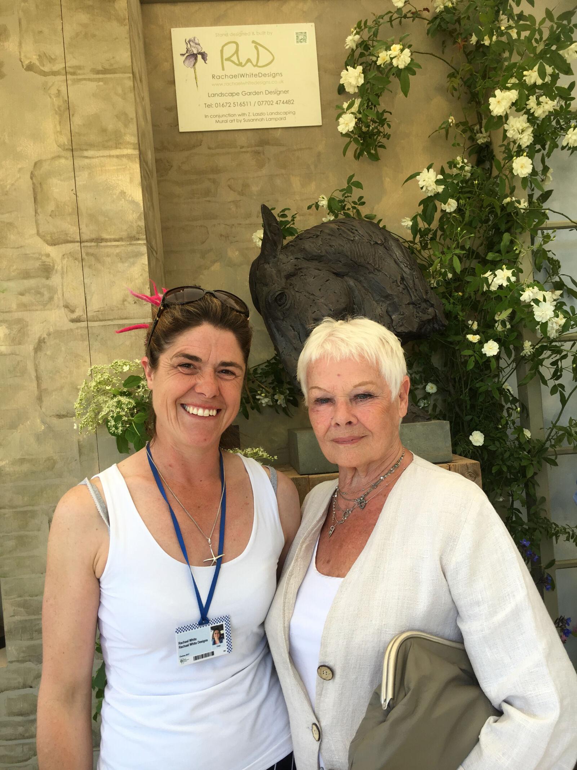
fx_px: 645
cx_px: 288
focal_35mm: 29
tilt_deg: -1.3
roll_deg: +4.2
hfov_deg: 48.2
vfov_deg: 61.7
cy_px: 385
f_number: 2.2
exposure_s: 1/284
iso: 25
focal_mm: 4.15
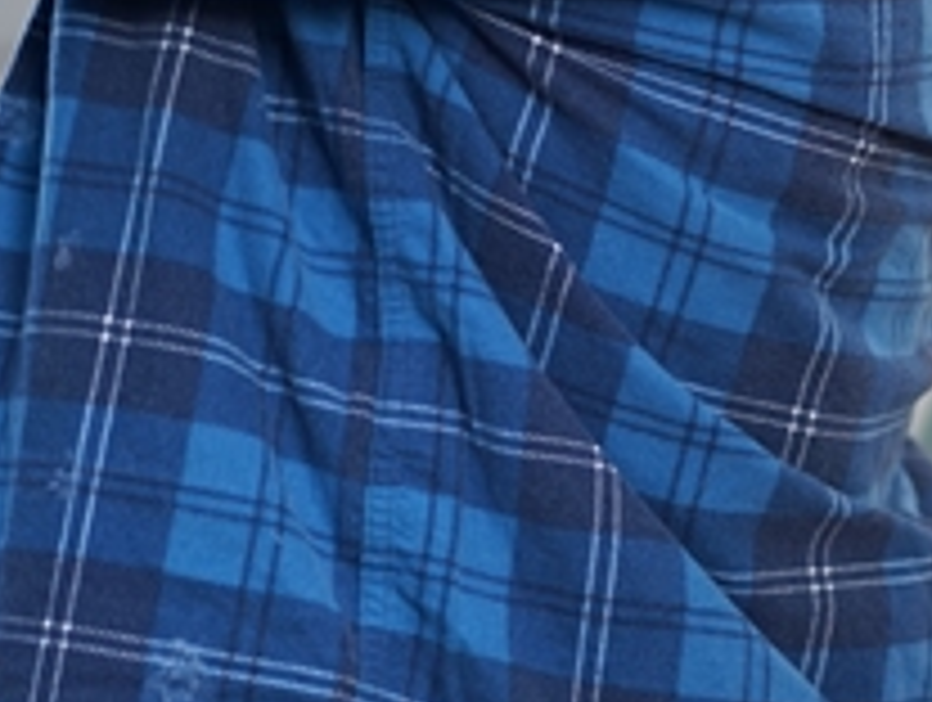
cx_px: 1175
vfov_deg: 7.3
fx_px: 5502
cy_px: 47
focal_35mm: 204
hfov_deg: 9.5
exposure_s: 1/60
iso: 160
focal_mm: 55
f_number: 1.8
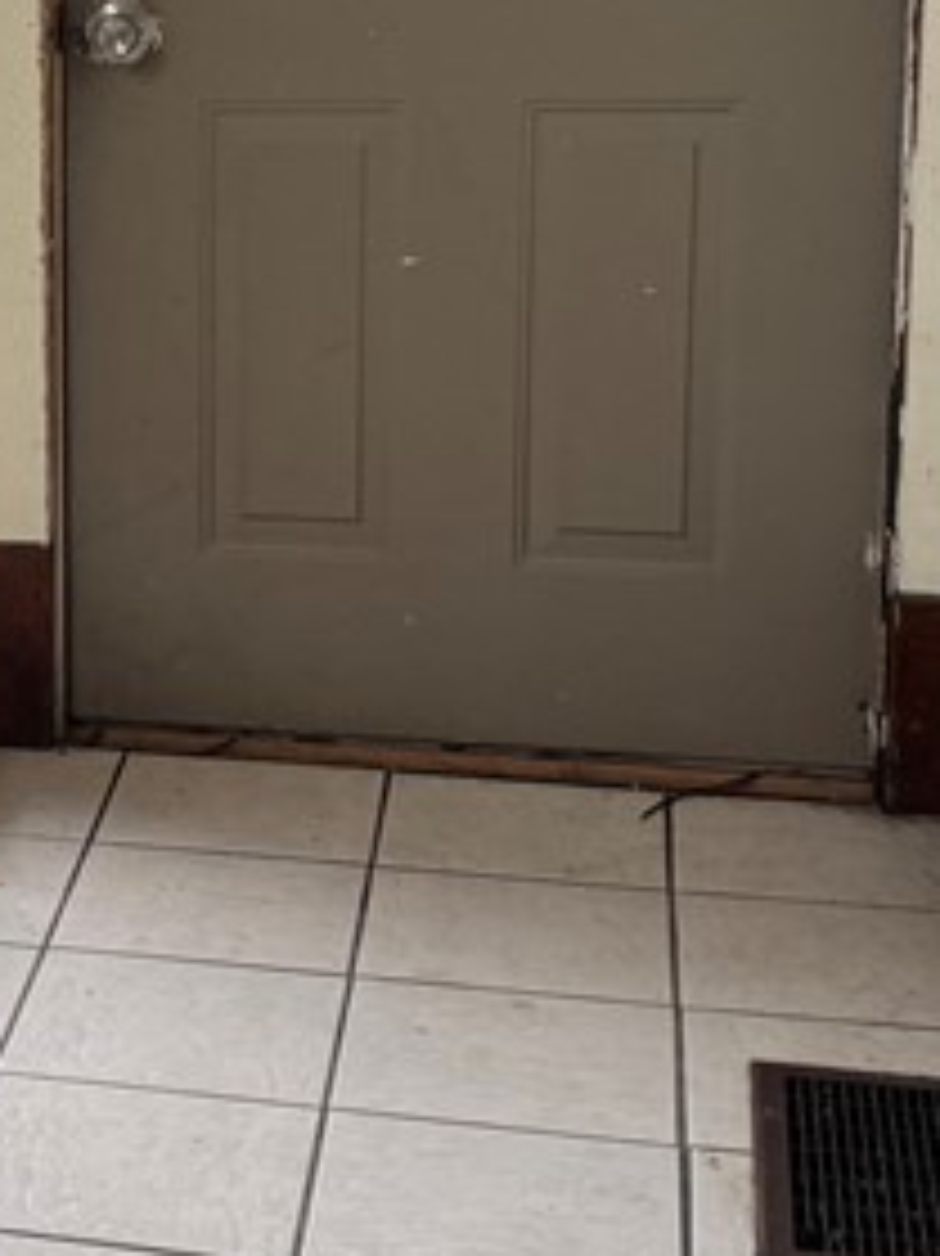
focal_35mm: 88
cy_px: 383
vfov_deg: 22.1
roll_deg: +2.1
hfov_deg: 15.6
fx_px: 3189
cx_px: -423
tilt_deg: -12.9
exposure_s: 1/120
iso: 160
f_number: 1.78
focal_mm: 6.76
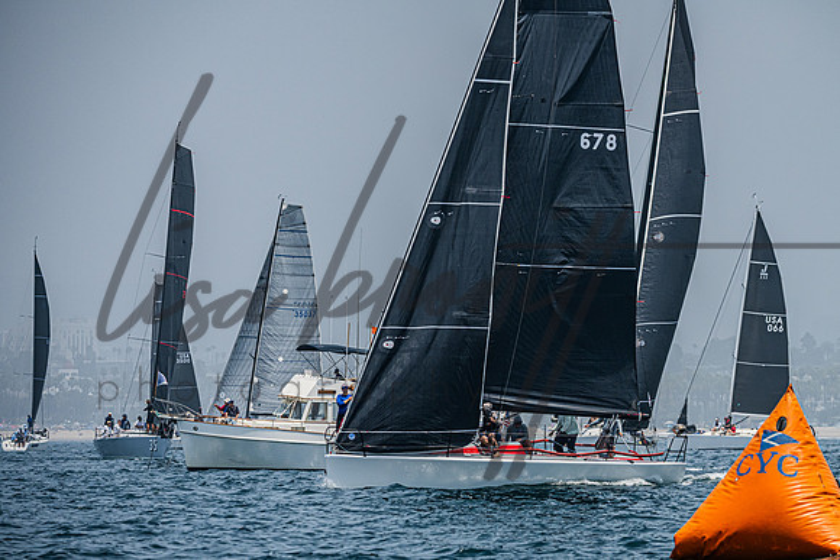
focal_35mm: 245
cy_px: 322
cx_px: 488
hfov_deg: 8.4
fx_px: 5727
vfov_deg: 5.6
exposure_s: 1/5000
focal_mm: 190
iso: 400
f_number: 5.6
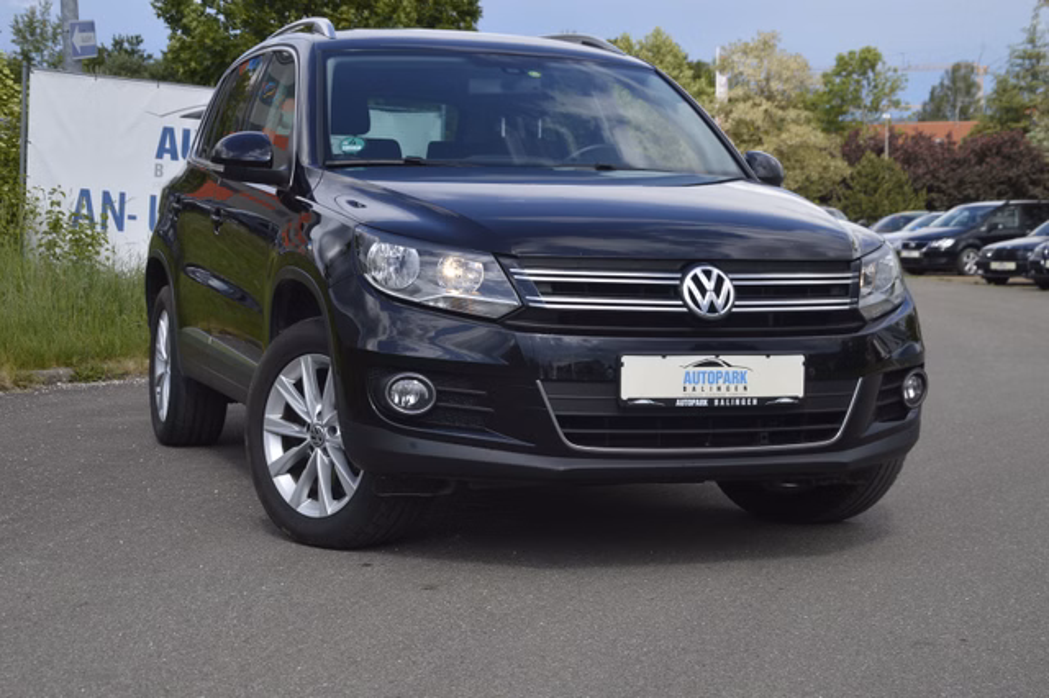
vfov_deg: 21.5
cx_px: 524
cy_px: 349
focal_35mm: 63
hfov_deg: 31.9
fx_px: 1835
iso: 100
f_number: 8
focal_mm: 42
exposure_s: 1/250
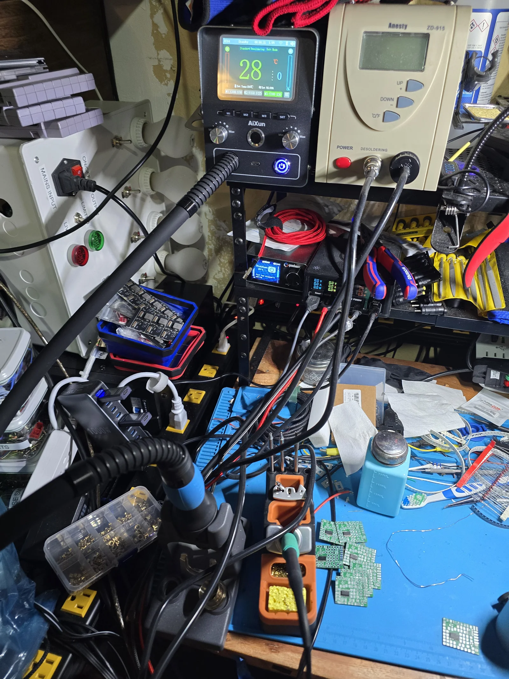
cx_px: 254
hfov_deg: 58.9
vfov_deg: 73.9
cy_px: 340
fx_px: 451
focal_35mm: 23
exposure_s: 1/42.5
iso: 320
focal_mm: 6.3
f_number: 1.7
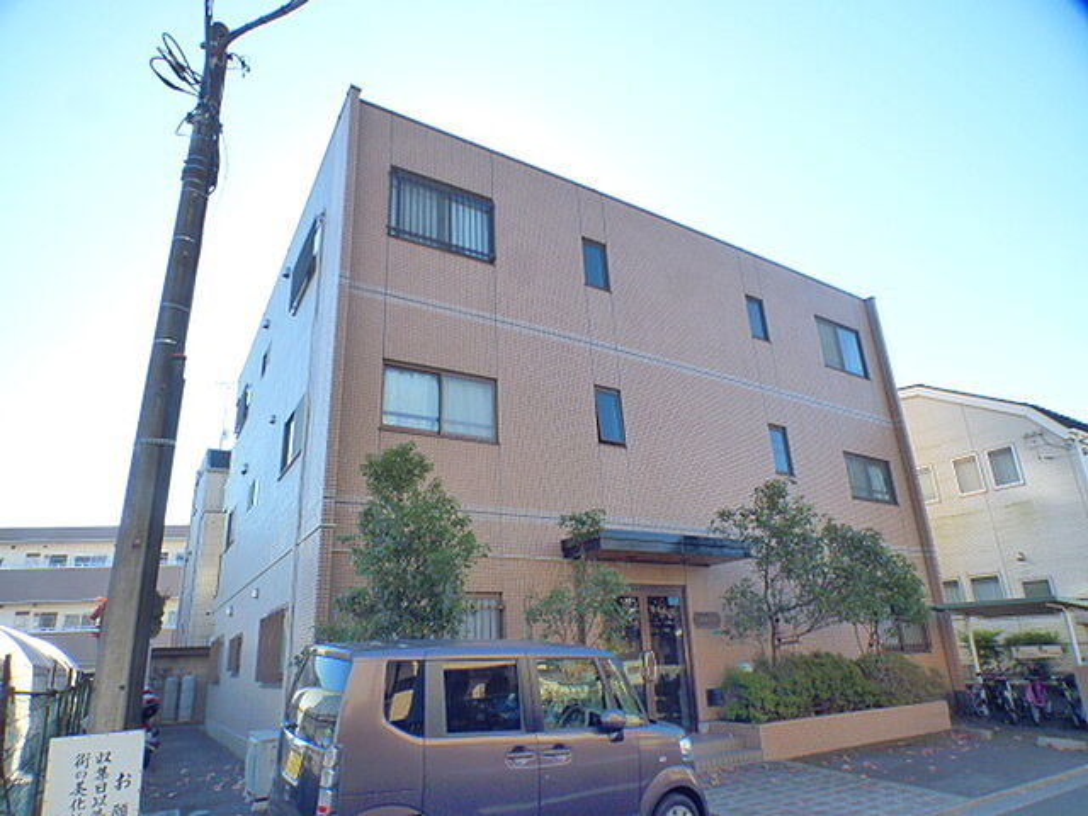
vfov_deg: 66.0
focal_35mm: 20
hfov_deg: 81.7
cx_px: 544
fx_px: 629
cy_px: 408
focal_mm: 3.58
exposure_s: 1/100
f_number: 6.3
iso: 400
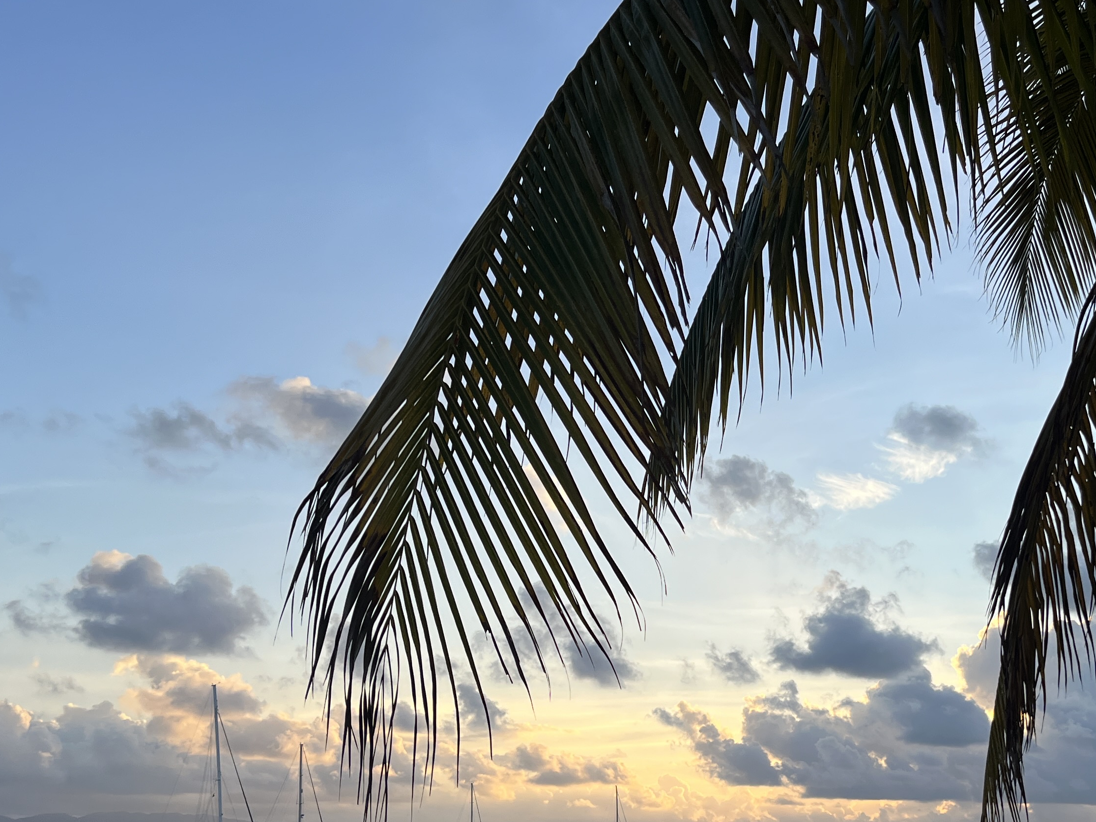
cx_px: 774
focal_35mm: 47
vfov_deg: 30.3
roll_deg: -0.3
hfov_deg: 39.7
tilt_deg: +8.9
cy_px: 627
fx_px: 1488
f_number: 1.6
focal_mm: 5.1
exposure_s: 1/1957
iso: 50
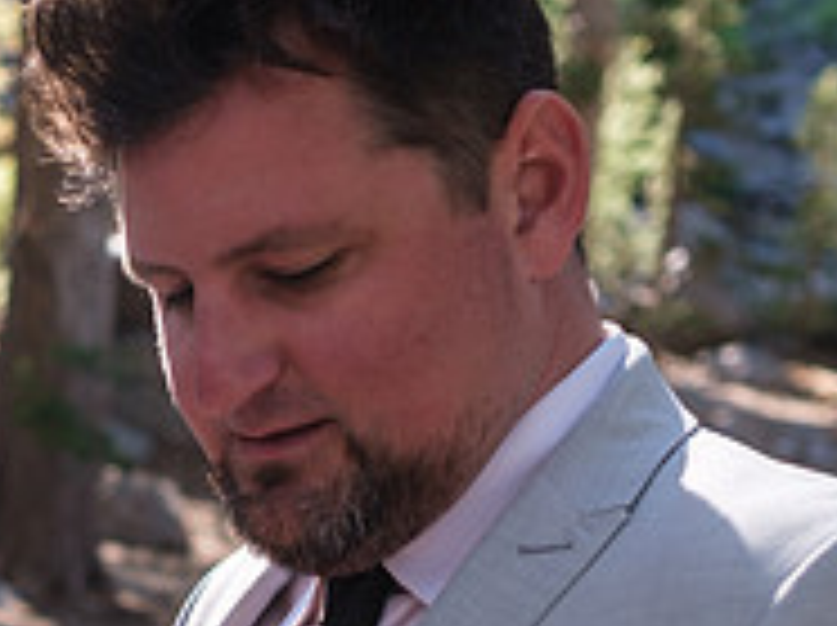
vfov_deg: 13.7
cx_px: 22
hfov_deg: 18.3
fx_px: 2536
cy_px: 759
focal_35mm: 105
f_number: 2.5
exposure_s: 1/420
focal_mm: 23
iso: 160
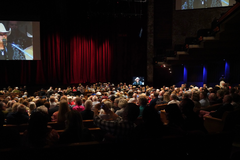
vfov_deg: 46.4
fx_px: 187
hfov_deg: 65.5
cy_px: 80
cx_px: 120
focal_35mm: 28
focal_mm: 28
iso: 8000
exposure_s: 1/100
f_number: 4
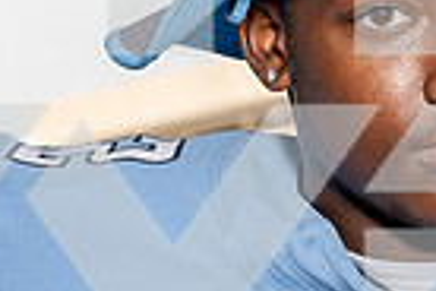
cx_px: 303
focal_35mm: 256
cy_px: 274
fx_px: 3100
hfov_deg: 8.0
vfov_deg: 5.4
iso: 200
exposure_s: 1/250
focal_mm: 61
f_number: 5.6
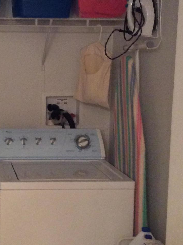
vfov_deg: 29.0
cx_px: 8
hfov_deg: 21.2
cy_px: 105
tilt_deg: -6.4
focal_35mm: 67
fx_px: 474
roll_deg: -1.5
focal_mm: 3.3
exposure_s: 1/15
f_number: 2.4
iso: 320
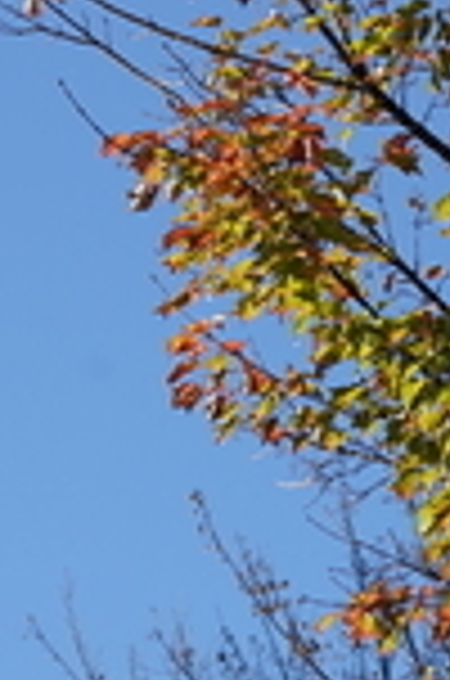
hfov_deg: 5.6
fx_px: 4502
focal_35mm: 239
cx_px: 891
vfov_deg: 8.5
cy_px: -306
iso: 100
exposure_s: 1/200
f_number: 8
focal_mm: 60
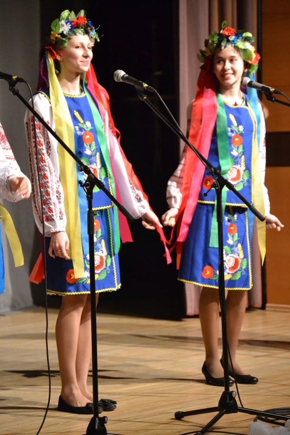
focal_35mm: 150
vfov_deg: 13.7
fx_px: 1812
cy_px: 218
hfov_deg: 9.2
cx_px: 145
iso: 3200
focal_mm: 100
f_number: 4.8
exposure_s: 1/125
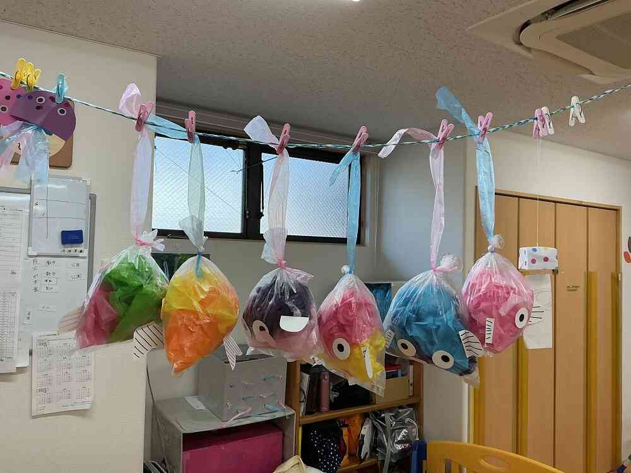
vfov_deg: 48.2
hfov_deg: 61.7
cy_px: 236
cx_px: 316
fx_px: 529
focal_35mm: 29
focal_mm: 3
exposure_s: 1/152
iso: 32
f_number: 1.8
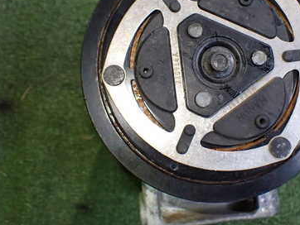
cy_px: 74
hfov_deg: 36.0
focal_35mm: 53
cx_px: 186
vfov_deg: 27.4
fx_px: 460
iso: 640
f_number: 2.4
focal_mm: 5.79
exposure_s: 1/125
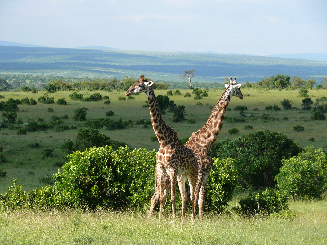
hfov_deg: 10.7
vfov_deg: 8.1
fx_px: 1738
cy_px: 122
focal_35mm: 184
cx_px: 164
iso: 100
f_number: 5.6
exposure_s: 1/250
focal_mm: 38.9
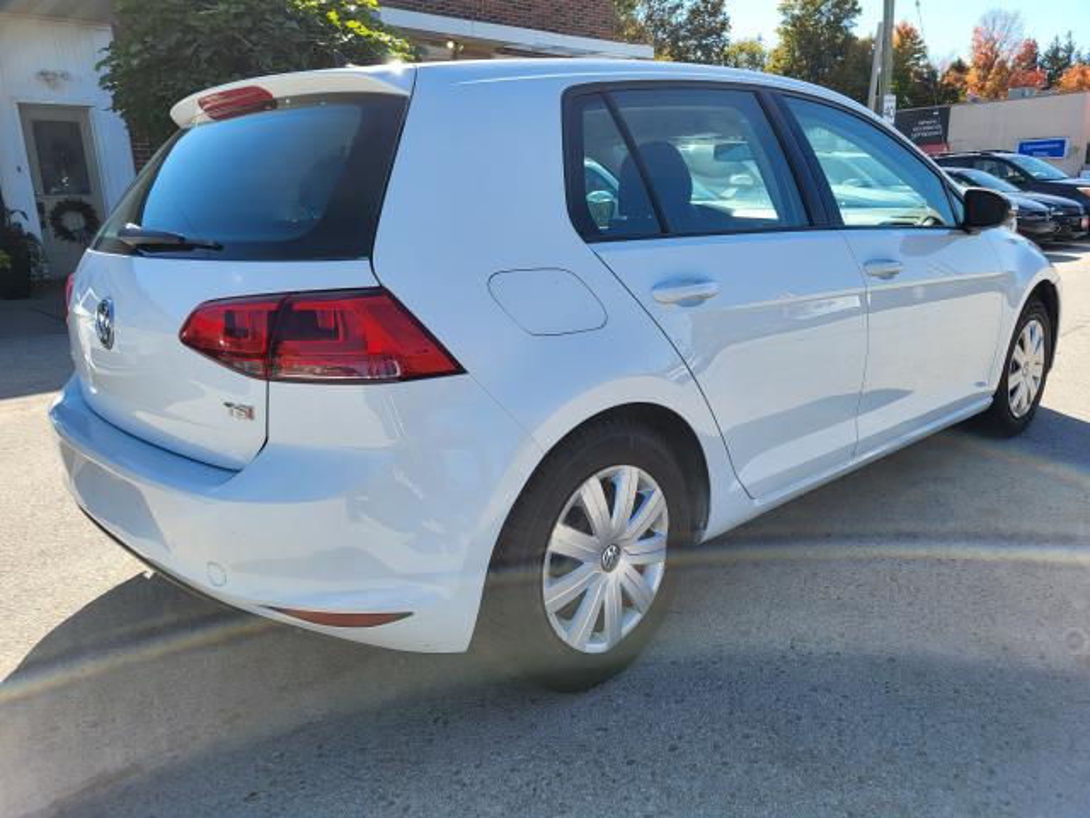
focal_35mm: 26
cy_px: 409
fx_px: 819
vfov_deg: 53.1
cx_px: 545
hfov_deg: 67.3
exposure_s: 1/1151
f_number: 1.8
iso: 40
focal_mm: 5.4
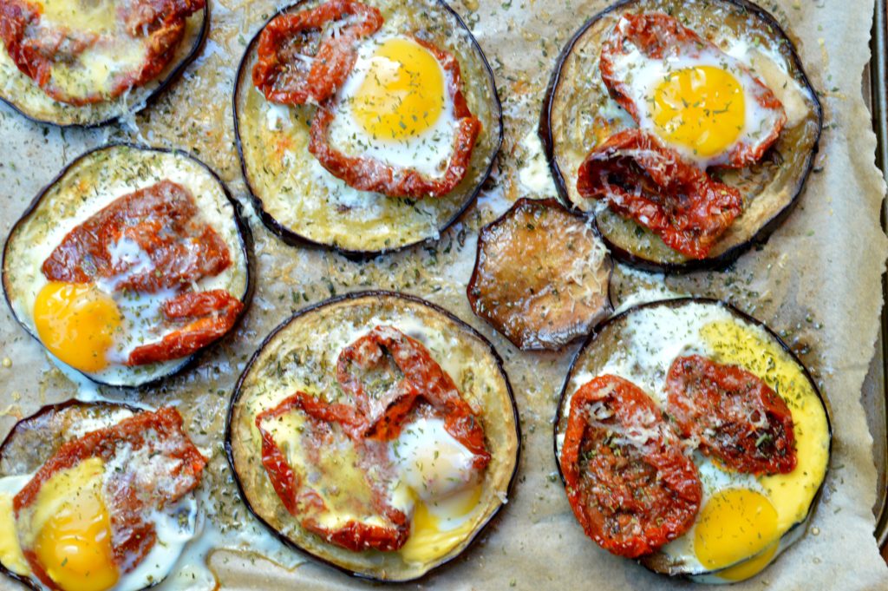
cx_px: 444
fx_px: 2033
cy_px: 296
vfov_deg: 16.5
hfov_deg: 24.6
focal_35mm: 82
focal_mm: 55
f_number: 5.6
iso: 100
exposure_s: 1/13
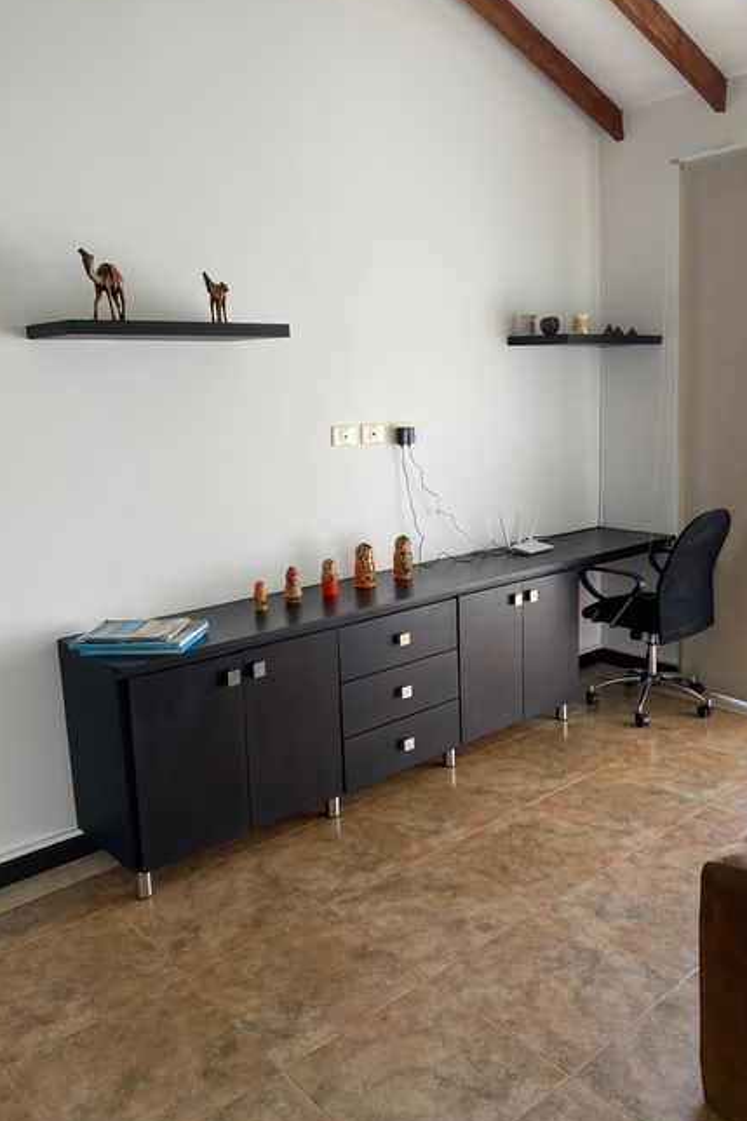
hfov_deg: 46.3
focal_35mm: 28
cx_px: 418
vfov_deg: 65.5
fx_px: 872
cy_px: 556
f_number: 1.8
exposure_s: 1/121
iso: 100
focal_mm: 4.25
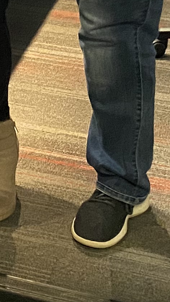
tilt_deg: -7.0
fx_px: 1091
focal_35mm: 136
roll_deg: +0.5
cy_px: -186
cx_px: -248
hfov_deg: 8.2
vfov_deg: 14.5
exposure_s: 1/30
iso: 640
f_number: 1.8
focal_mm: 4.25
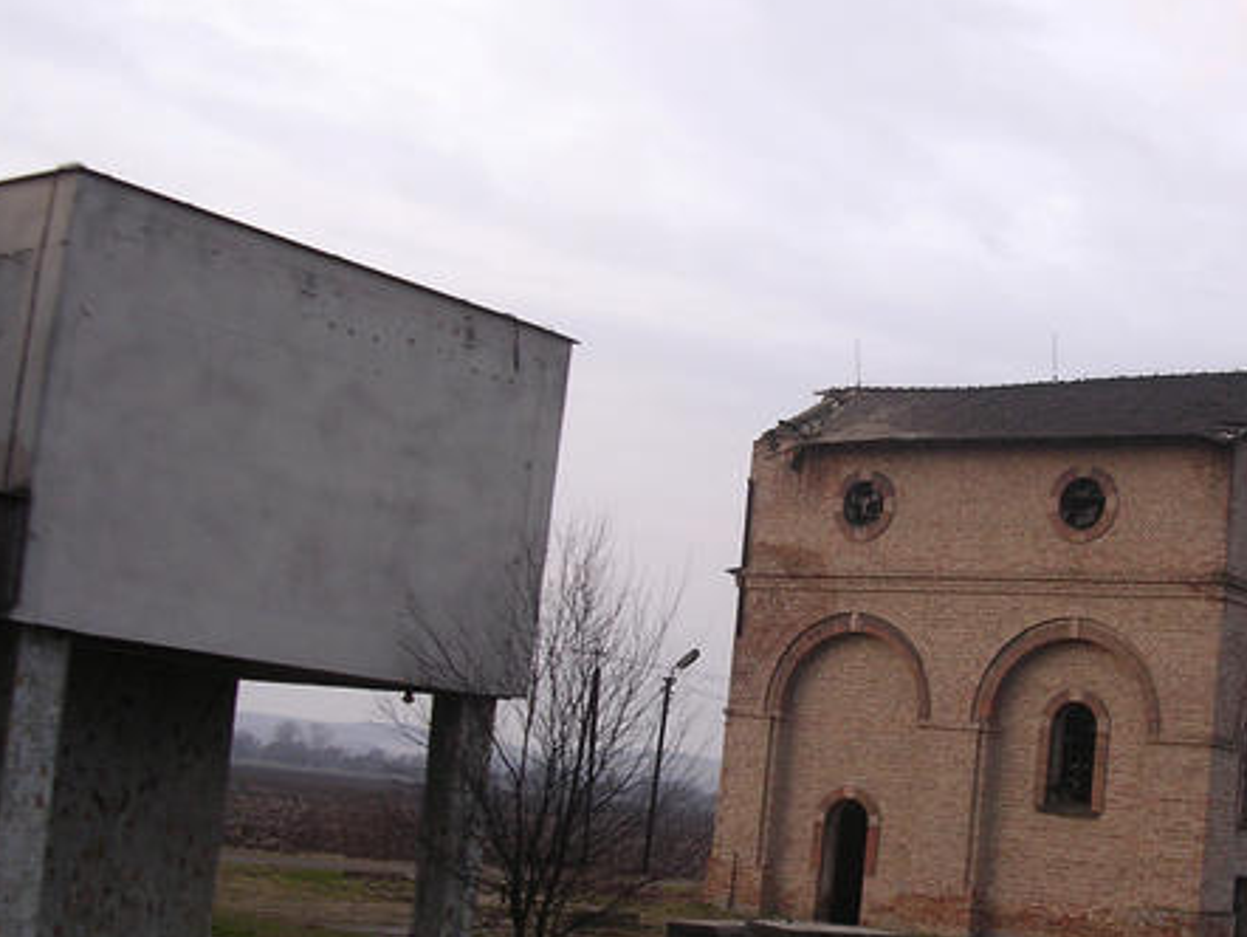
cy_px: 542
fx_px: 1982
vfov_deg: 26.6
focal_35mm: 55
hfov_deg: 34.6
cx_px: 844
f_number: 2.8
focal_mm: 5.8
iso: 100
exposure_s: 1/57.5
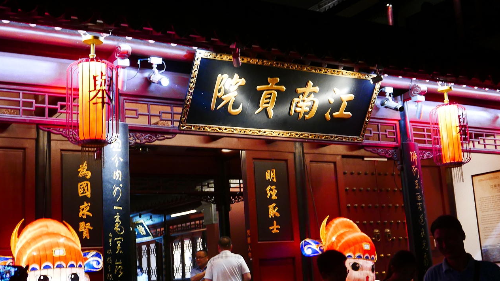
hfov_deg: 39.2
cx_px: 248
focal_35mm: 53
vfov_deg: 22.6
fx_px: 703
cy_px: 130
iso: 1600
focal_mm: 22.7
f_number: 2.7
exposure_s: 1/80
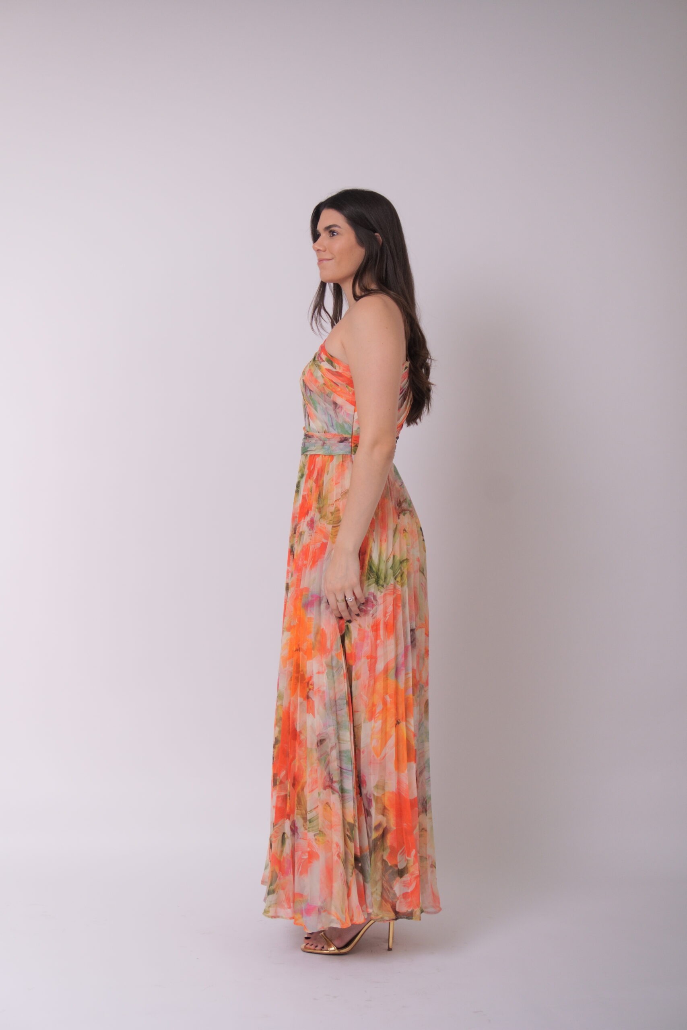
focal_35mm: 52
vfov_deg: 37.8
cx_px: 344
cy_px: 515
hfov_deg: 25.8
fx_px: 1502
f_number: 5.6
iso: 400
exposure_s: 1/320
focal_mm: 35
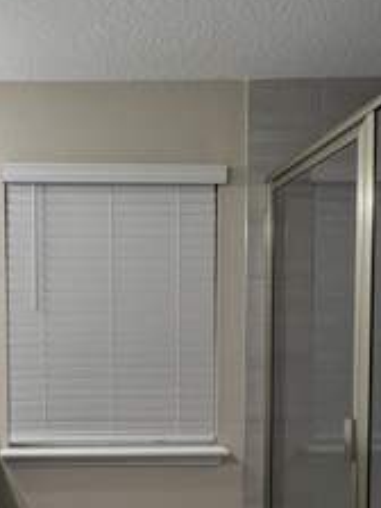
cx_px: 54
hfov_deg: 34.4
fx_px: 587
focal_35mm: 40
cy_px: 365
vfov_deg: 45.6
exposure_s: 1/120
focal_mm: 2.22
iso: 125
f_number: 2.2
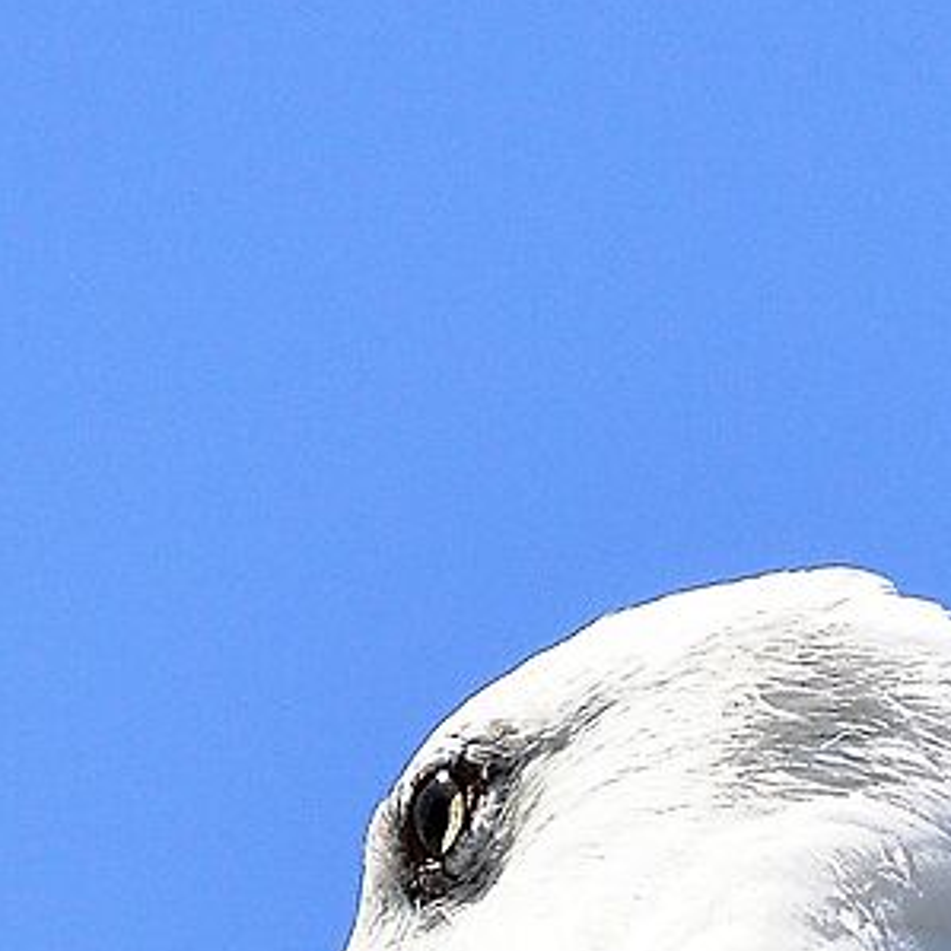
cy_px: 1962
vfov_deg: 1.1
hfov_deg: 1.1
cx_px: 2233
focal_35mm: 1582
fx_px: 49184
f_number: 11
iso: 200
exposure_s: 1/500
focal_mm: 155
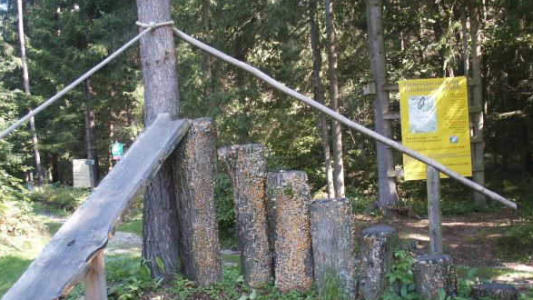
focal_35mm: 39
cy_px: 195
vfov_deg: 30.2
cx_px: 264
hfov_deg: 51.6
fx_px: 551
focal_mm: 7.18
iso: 100
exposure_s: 1/45
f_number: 3
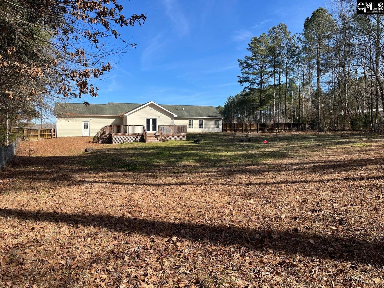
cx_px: 192
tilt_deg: -2.8
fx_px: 288
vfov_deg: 53.1
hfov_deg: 67.3
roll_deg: -0.2
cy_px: 144
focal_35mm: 26
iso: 50
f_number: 1.6
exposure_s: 1/2268
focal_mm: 5.1
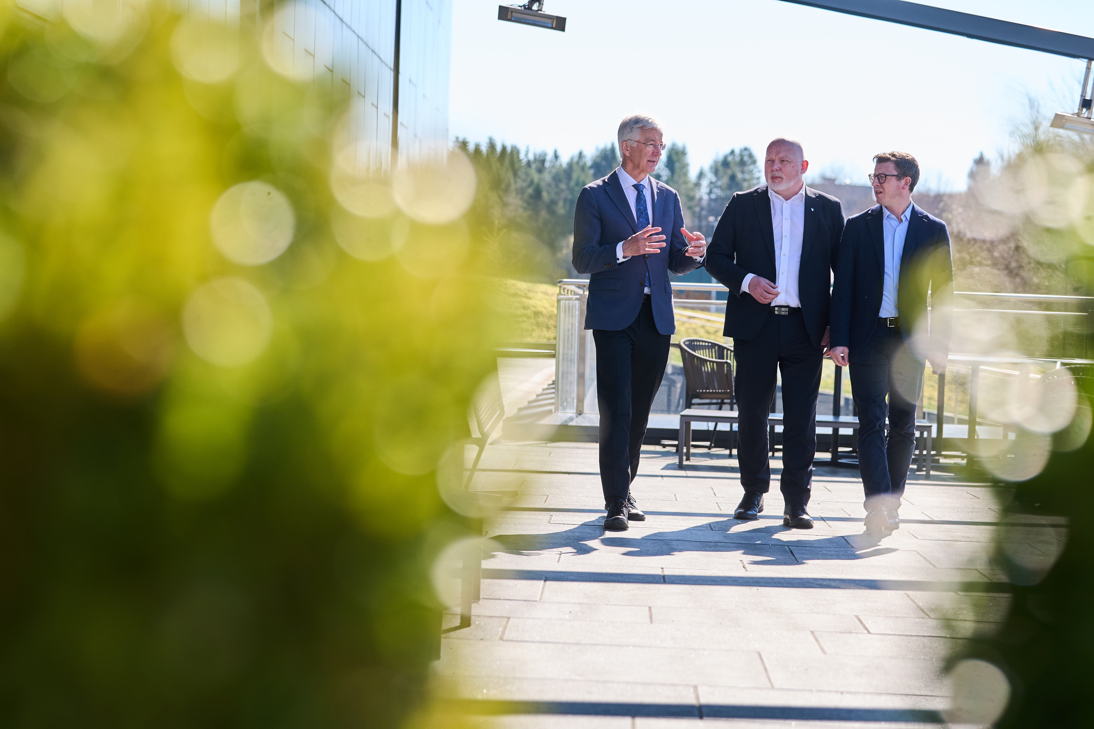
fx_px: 2735
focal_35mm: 90
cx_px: 547
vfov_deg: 15.2
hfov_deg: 22.6
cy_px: 364
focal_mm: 90
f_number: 4
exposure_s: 1/1250
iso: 400
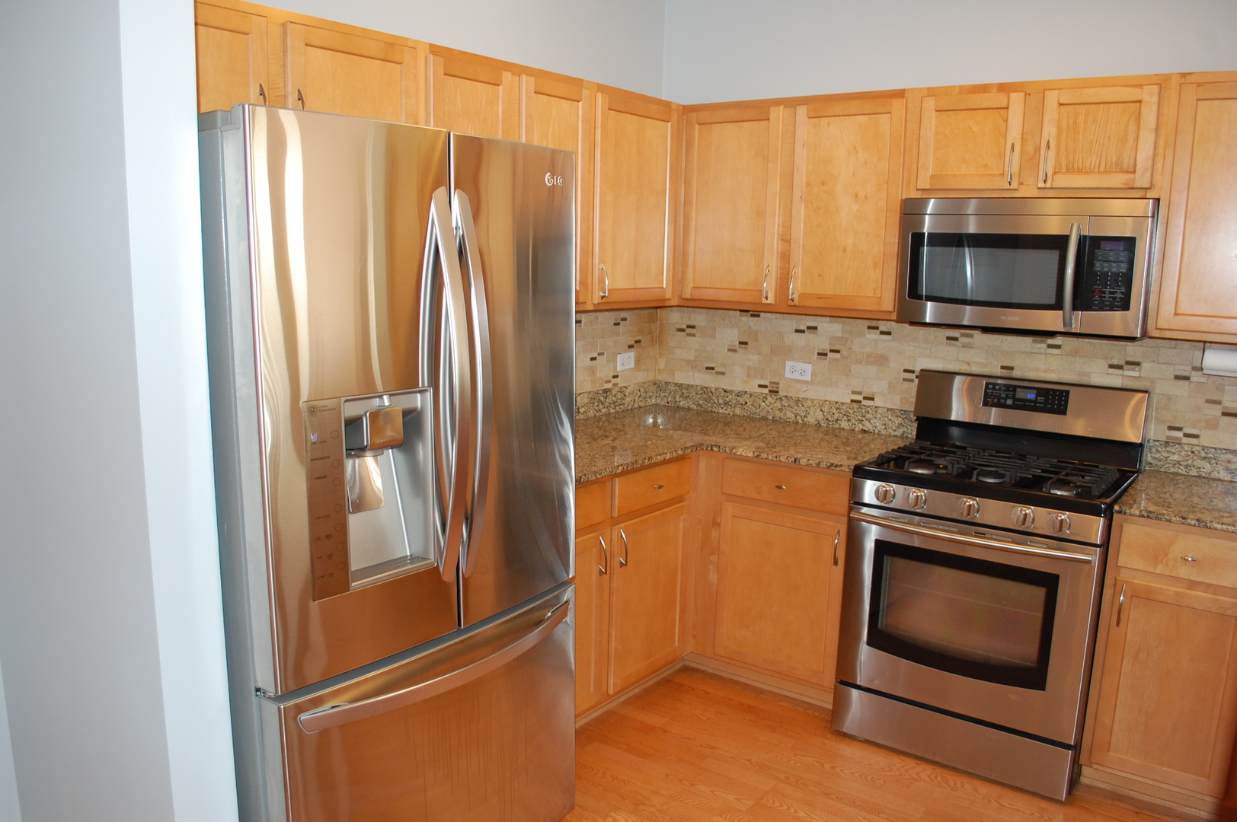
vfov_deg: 47.9
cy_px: 411
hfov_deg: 67.4
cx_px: 618
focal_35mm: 27
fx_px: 927
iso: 400
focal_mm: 18
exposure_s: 1/60
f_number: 3.5
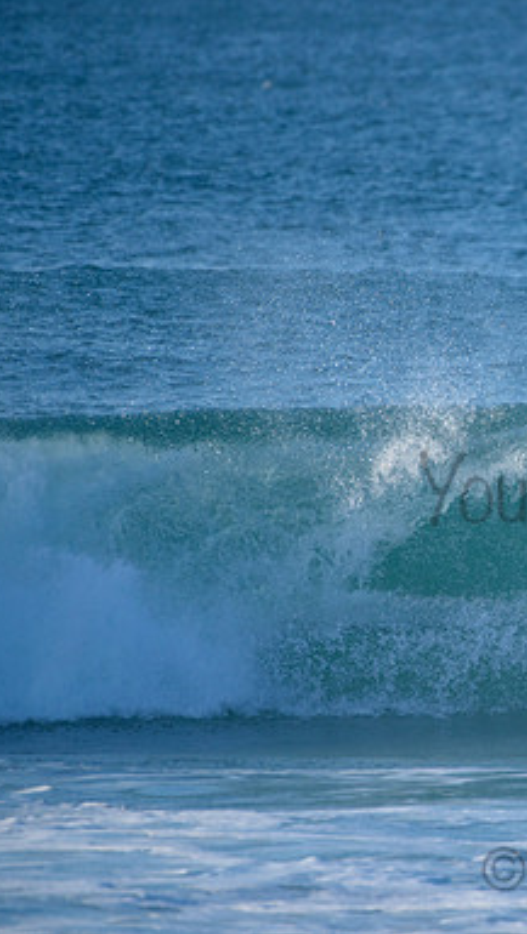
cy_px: 445
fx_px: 21133
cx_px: 672
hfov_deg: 1.4
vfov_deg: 2.5
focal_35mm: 852
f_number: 5.6
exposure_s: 1/2000
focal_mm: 500
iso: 400
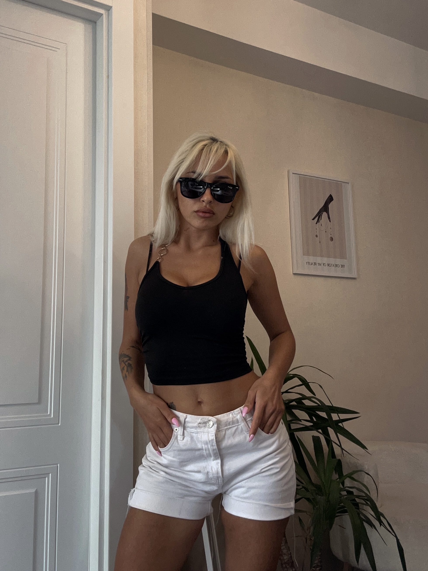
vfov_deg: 60.0
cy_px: 286
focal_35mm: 30
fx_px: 495
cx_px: 214
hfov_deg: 46.8
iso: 80
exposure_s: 1/89
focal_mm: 2.69
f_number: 1.9
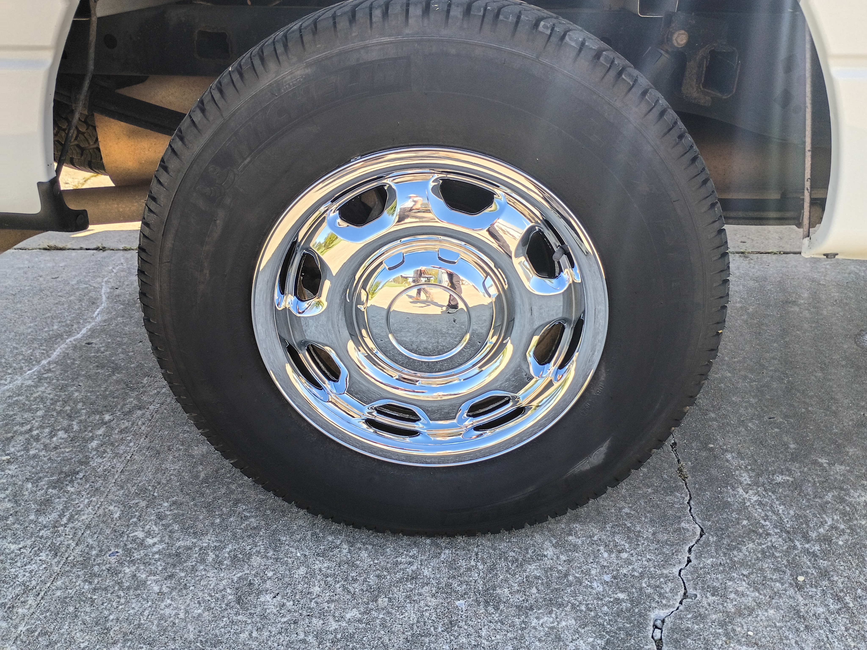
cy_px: 325
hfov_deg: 61.7
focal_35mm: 29
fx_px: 726
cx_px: 434
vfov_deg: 48.2
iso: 100
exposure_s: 1/181
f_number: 1.8
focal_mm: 4.27
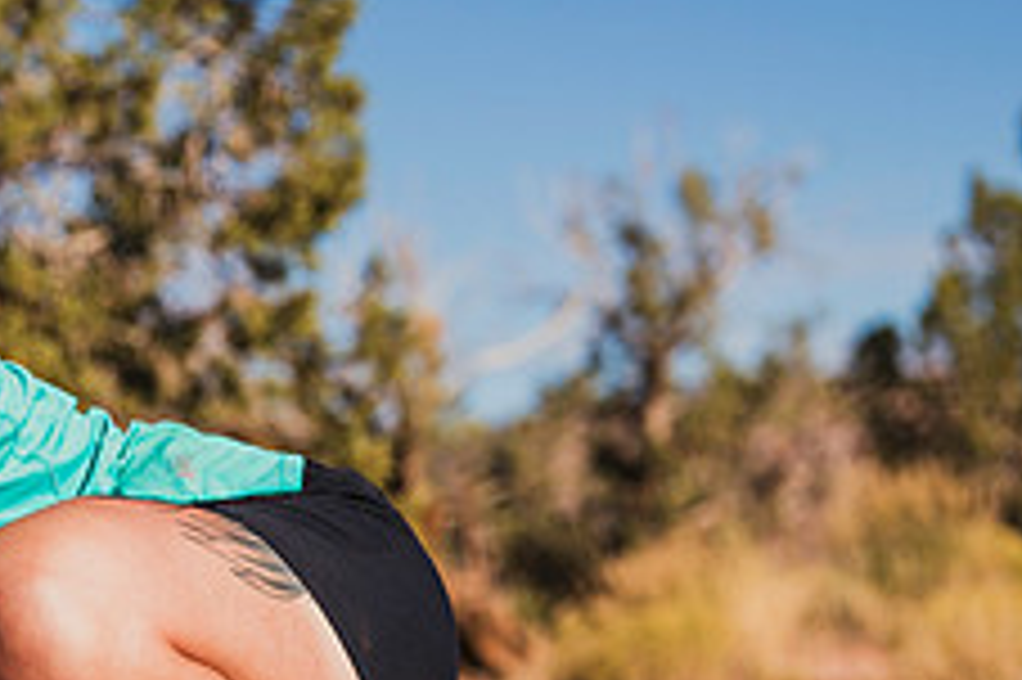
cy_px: 678
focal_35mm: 140
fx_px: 3971
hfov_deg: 14.3
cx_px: -110
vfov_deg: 9.7
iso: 100
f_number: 2.2
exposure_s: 1/3200
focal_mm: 50
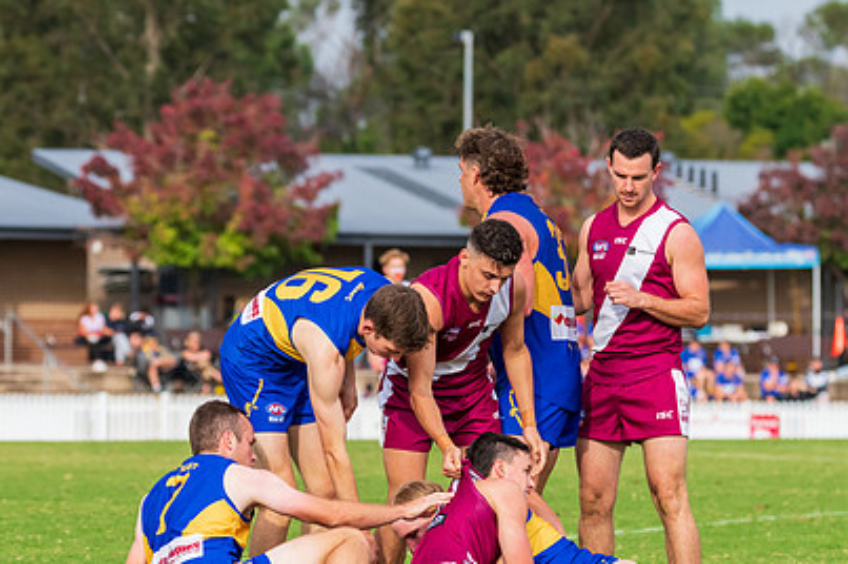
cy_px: 399
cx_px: 518
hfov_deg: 6.5
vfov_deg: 4.3
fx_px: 7461
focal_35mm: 317
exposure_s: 1/1250
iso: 1000
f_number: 8
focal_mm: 220
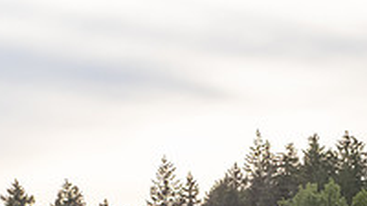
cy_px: 399
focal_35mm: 329
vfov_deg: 3.6
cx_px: 272
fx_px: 3198
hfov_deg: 6.6
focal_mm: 52
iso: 1600
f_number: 5.6
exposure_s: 1/1000
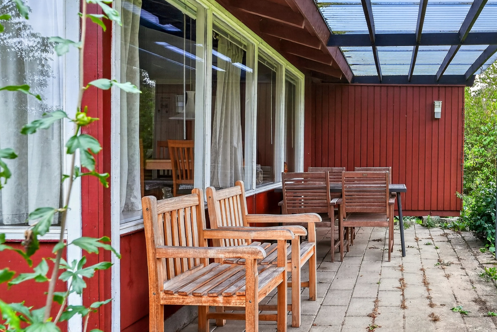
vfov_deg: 37.8
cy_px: 159
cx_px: 410
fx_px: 483
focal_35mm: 35
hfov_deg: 50.5
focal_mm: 20
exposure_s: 1/5
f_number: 8
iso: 400
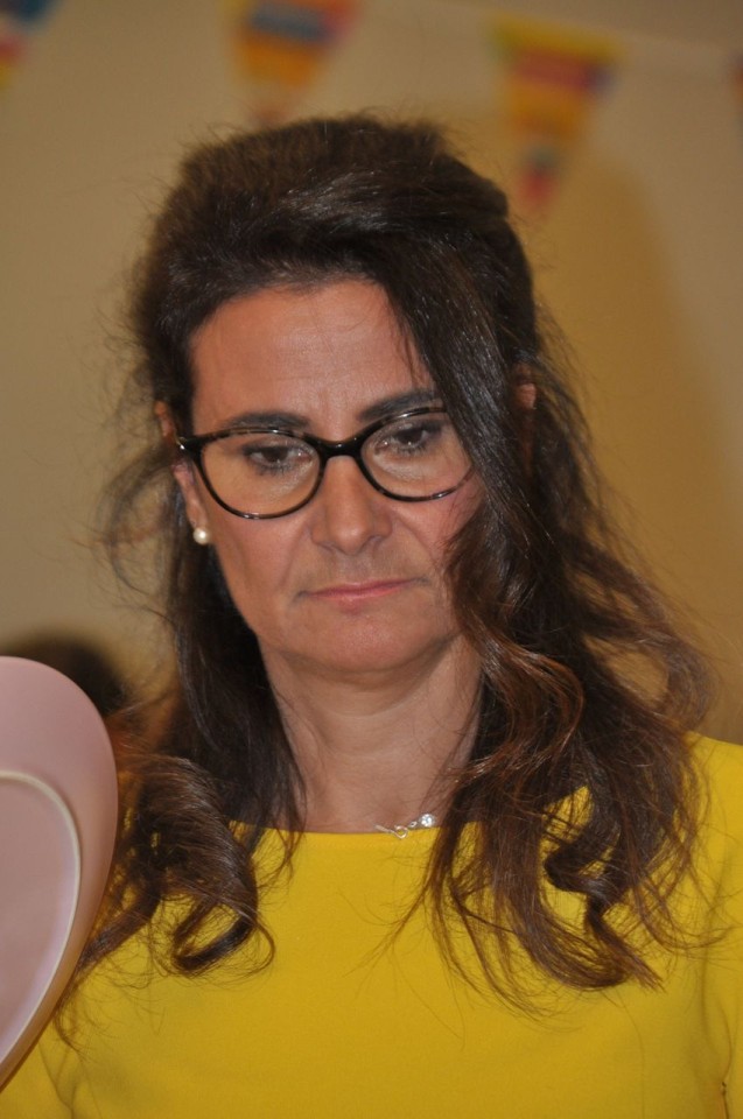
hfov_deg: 4.6
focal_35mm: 300
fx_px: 9317
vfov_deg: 6.9
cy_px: 560
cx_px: 372
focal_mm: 200
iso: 800
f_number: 6.3
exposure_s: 1/60
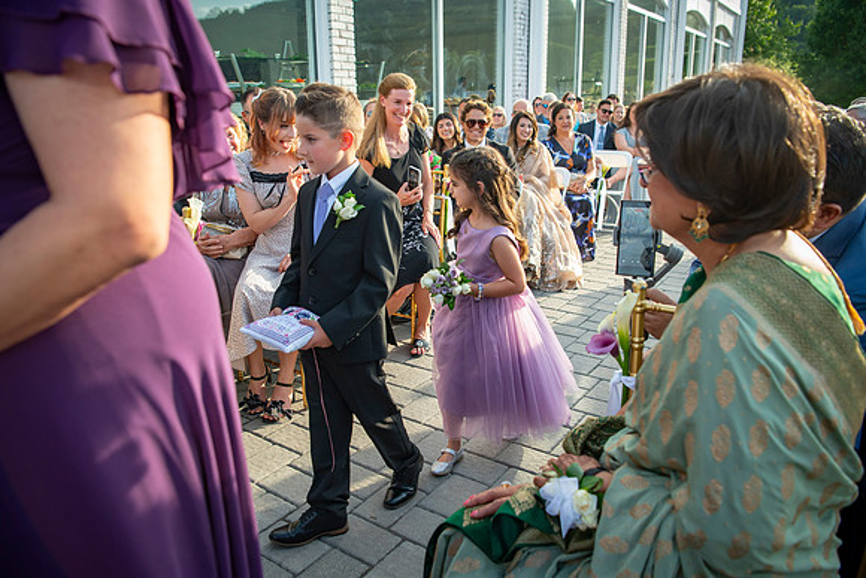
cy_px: 287
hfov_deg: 70.8
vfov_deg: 50.8
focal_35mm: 25
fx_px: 609
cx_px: 427
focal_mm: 24
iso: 800
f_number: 4
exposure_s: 1/2000
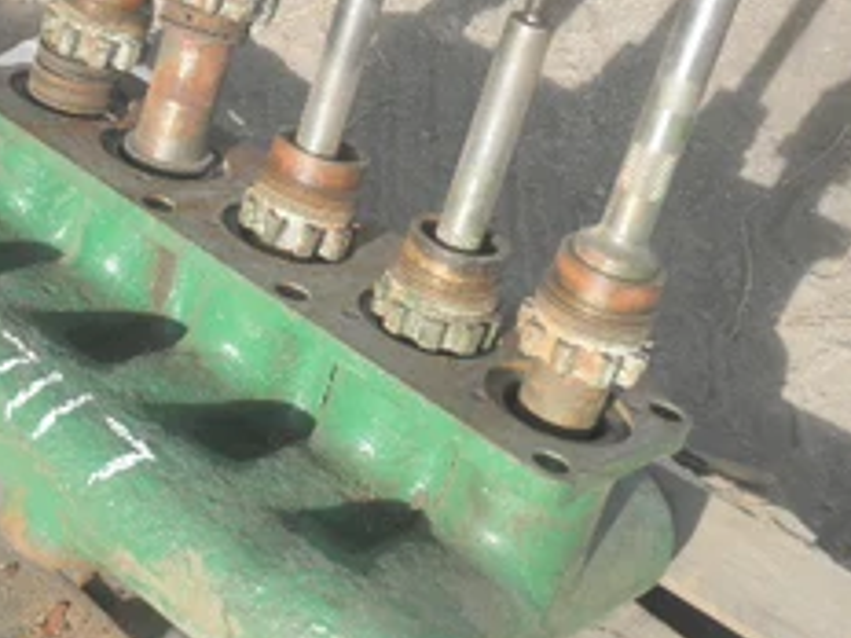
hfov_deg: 25.5
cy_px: 216
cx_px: 282
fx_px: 1868
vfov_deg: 19.3
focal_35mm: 76
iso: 64
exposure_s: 1/80
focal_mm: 7.9
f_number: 9.6
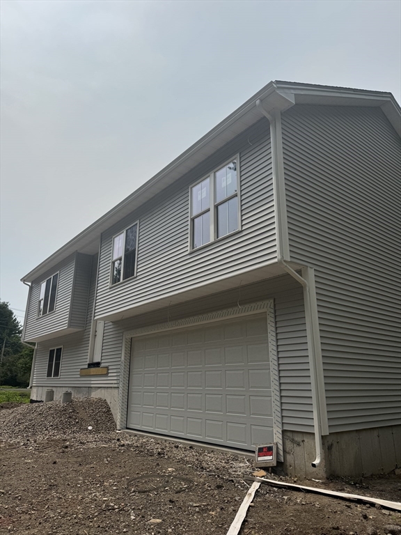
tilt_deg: +17.4
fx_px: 371
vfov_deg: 71.6
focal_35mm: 24
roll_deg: +1.0
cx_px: 200
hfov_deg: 56.8
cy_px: 268
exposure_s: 1/9009
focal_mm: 6.76
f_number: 1.78
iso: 80
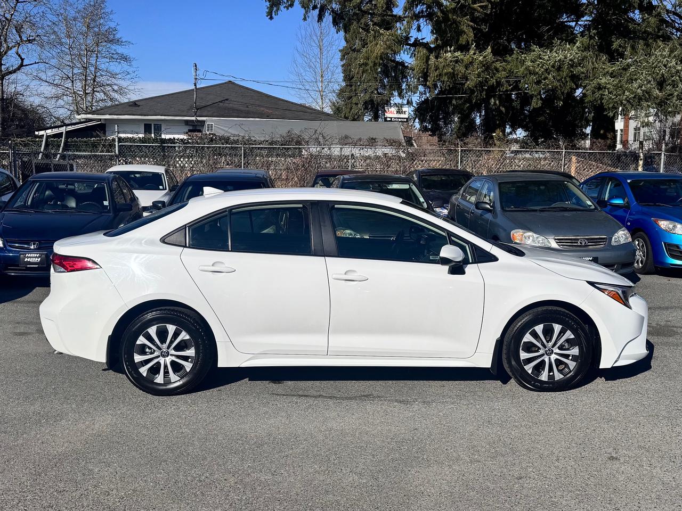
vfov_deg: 56.8
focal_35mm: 24
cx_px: 341
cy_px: 256
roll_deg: +0.2
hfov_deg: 71.6
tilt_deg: -4.1
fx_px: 473
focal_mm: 6.76
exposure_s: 1/10417
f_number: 1.78
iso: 80
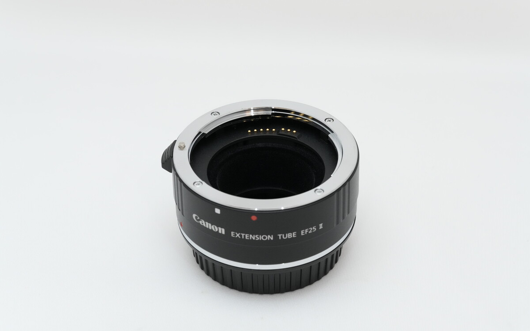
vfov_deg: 14.2
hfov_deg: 22.6
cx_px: 265
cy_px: 173
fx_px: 1329
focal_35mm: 92
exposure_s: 1/100
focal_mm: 90
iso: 4000
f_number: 13
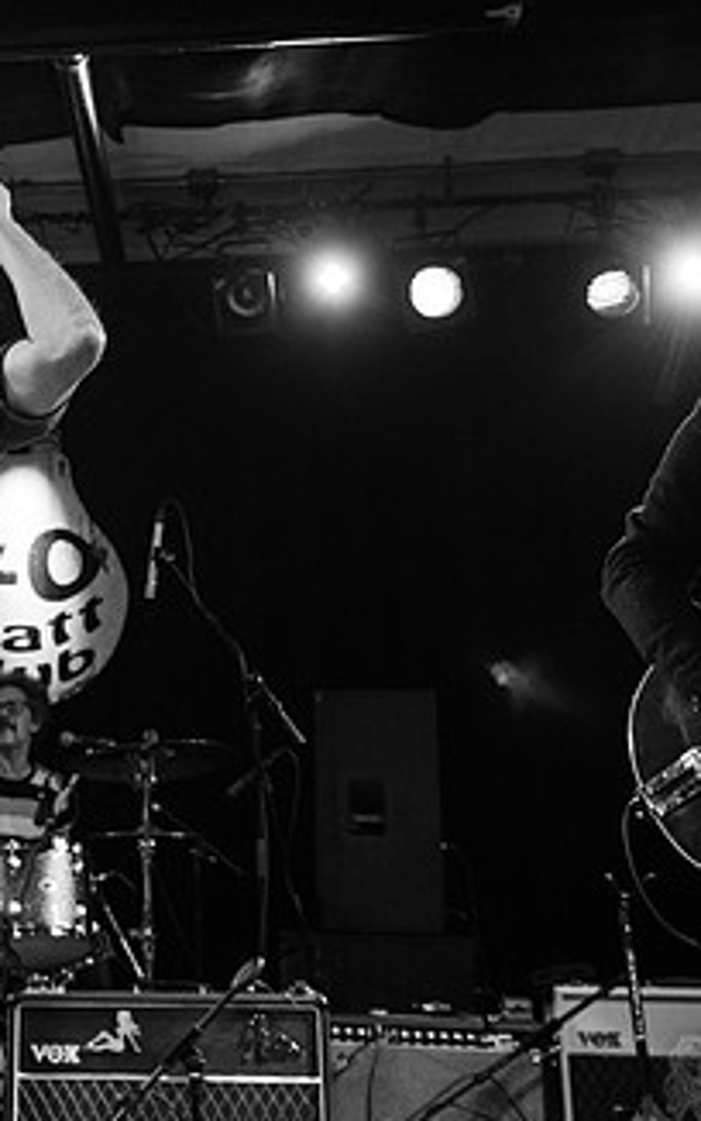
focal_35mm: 49
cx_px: 76
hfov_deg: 25.6
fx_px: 1496
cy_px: 487
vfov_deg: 41.0
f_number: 3.2
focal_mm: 27
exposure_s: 1/200
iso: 2000
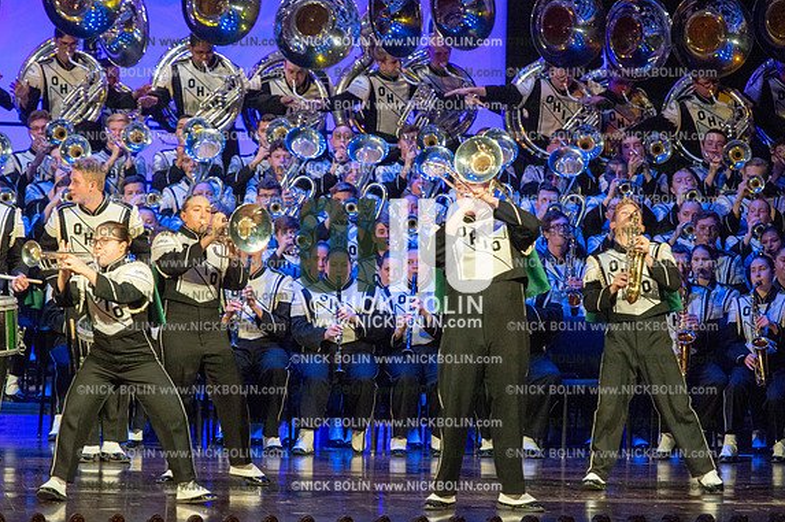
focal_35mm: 243
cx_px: 396
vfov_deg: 5.6
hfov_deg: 8.5
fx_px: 5294
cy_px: 263
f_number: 5.6
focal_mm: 240
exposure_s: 1/320
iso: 8000
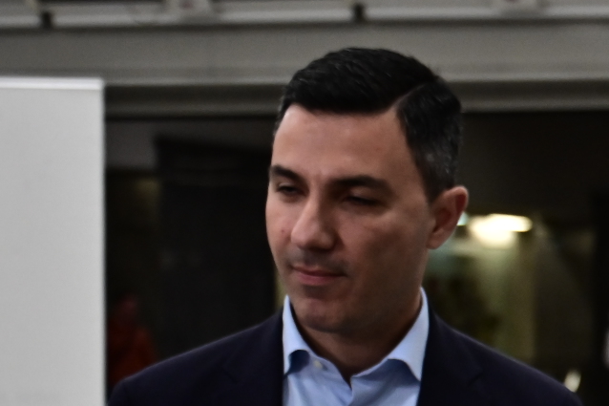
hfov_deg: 12.1
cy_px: 416
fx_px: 2689
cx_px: 1000
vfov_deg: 8.6
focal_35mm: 159
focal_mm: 44
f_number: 4
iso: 1600
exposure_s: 1/160
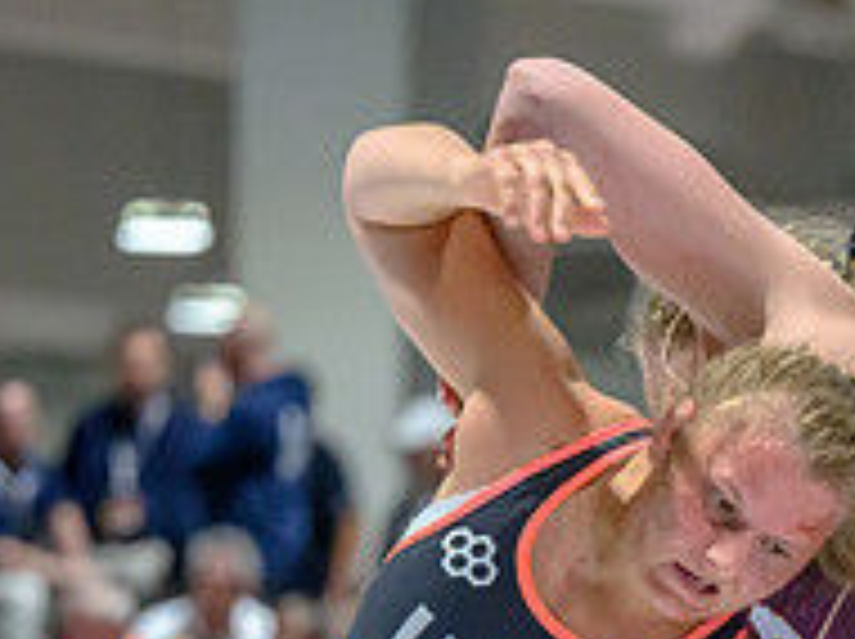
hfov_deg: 5.3
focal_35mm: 376
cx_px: 902
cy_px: 879
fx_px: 9275
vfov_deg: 3.9
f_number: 2.8
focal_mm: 100
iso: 8000
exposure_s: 1/640
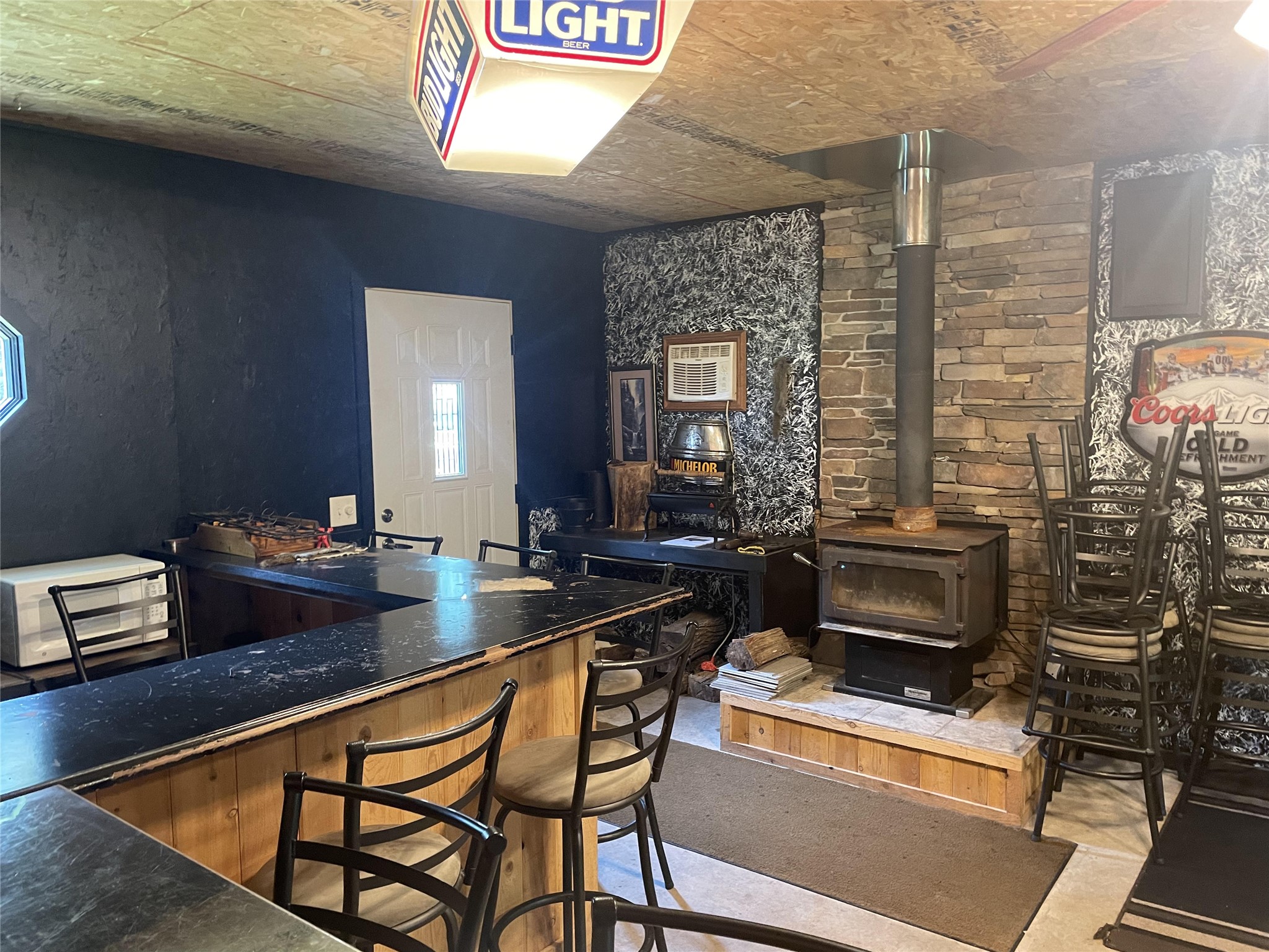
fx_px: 953
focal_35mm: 26
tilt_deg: -4.9
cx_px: 634
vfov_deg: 53.1
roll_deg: +0.8
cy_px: 476
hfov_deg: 67.3
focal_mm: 4.2
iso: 400
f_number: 1.6
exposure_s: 1/40
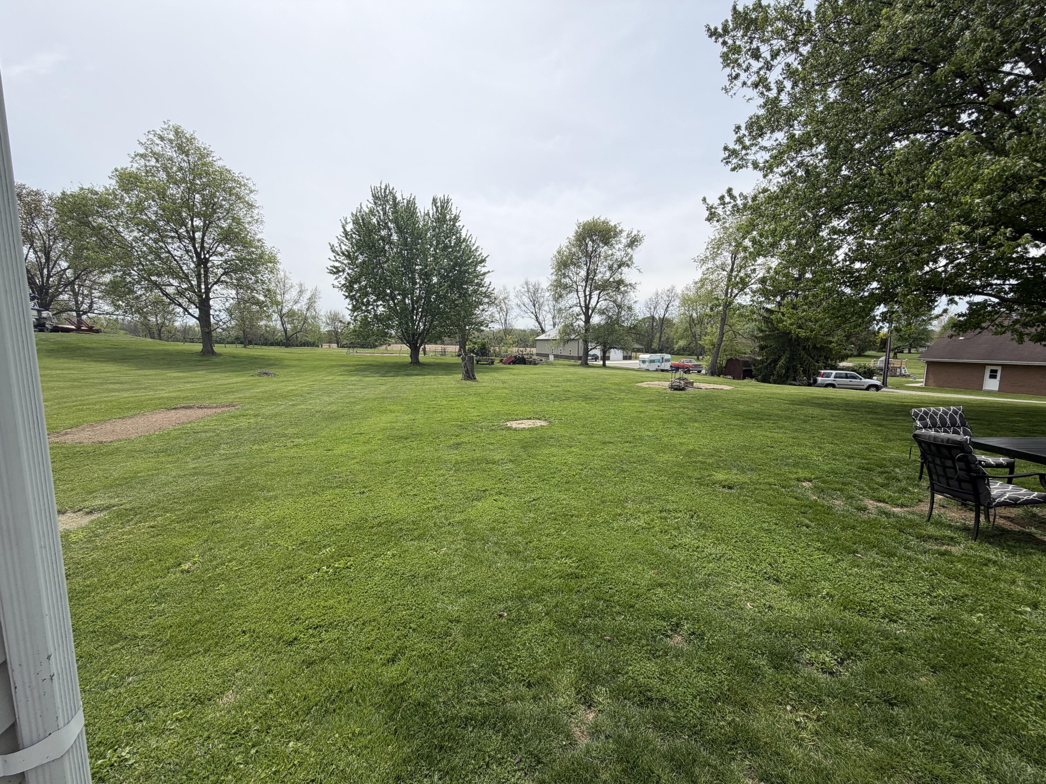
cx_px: 523
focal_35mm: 14
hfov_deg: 102.1
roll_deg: -0.9
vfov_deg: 85.7
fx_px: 423
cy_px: 392
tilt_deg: -6.5
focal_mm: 2.22
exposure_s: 1/970
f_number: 2.2
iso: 20
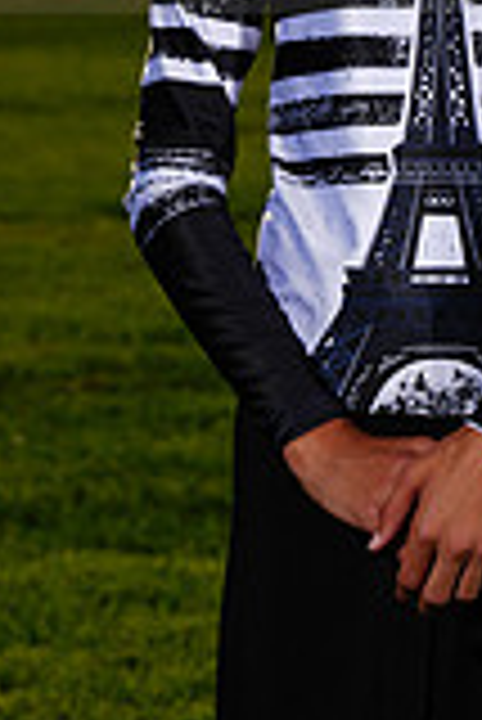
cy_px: -94
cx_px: 432
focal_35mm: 472
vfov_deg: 4.4
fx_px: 9458
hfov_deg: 2.9
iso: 125
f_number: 11
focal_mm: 168
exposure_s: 1/500
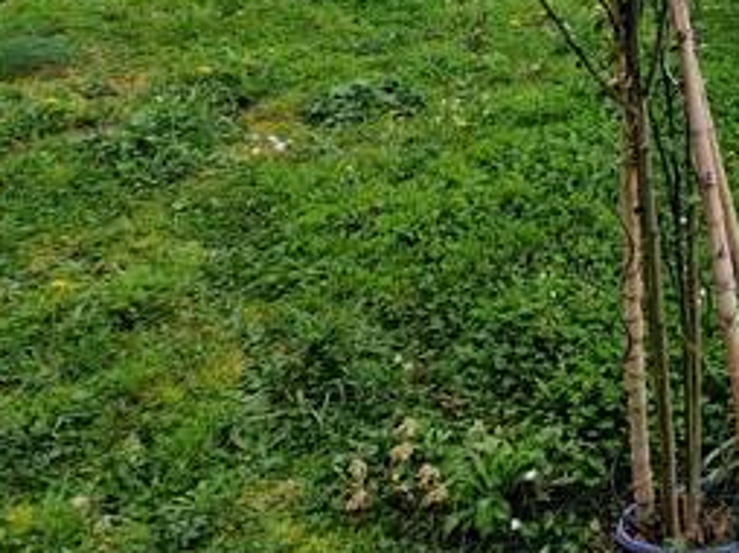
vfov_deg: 28.6
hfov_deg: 35.6
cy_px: -169
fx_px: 874
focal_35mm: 41
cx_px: 893
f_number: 2.2
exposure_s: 1/240
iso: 50
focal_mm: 2.2
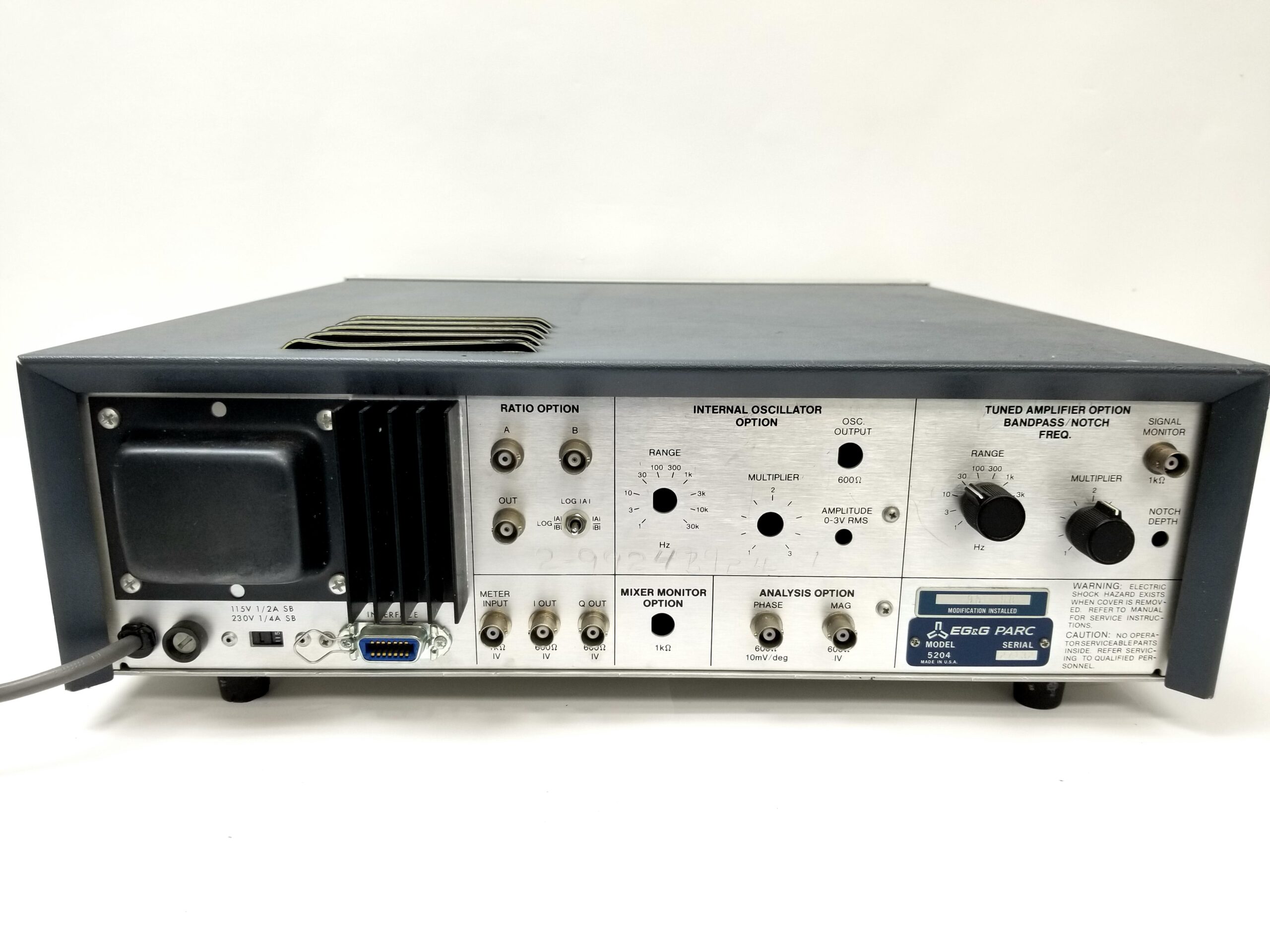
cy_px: 476
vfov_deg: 53.1
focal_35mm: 26
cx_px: 635
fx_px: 954
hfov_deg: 67.3
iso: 64
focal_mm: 4.25
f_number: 1.7
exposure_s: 1/60
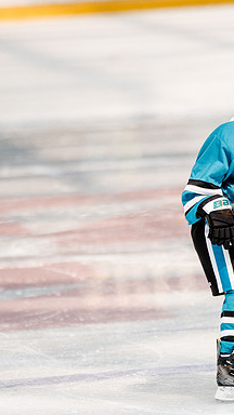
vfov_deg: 4.3
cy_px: 256
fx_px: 5582
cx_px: 175
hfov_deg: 2.4
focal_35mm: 506
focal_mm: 247
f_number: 3.2
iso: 1250
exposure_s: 1/3200
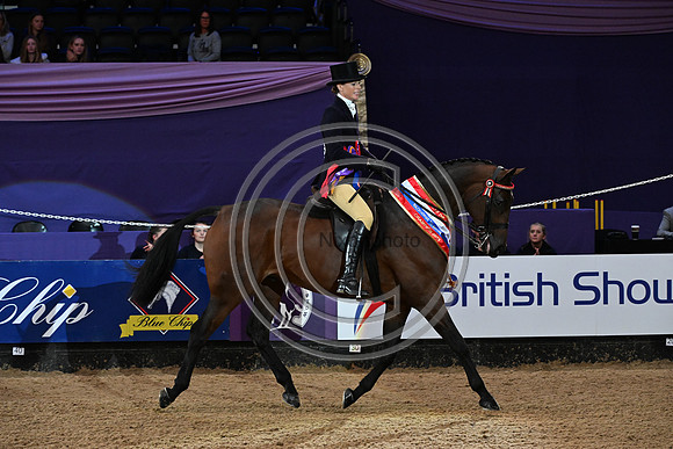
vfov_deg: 12.2
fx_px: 2094
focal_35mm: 112
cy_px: 224
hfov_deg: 18.3
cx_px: 336
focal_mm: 112
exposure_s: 1/640
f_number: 5
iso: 6400
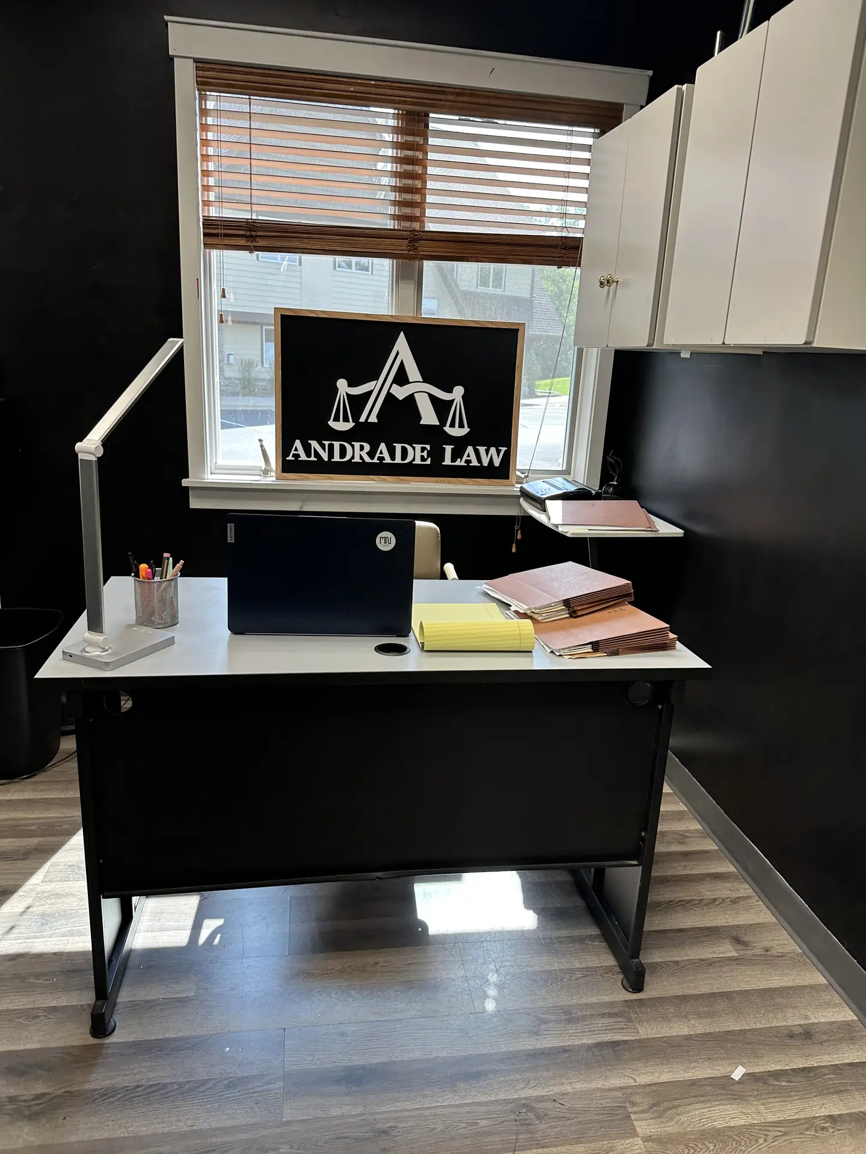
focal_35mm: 24
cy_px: 577
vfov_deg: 71.6
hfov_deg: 56.8
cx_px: 433
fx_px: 801
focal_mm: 6.86
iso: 125
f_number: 1.78
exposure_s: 1/120
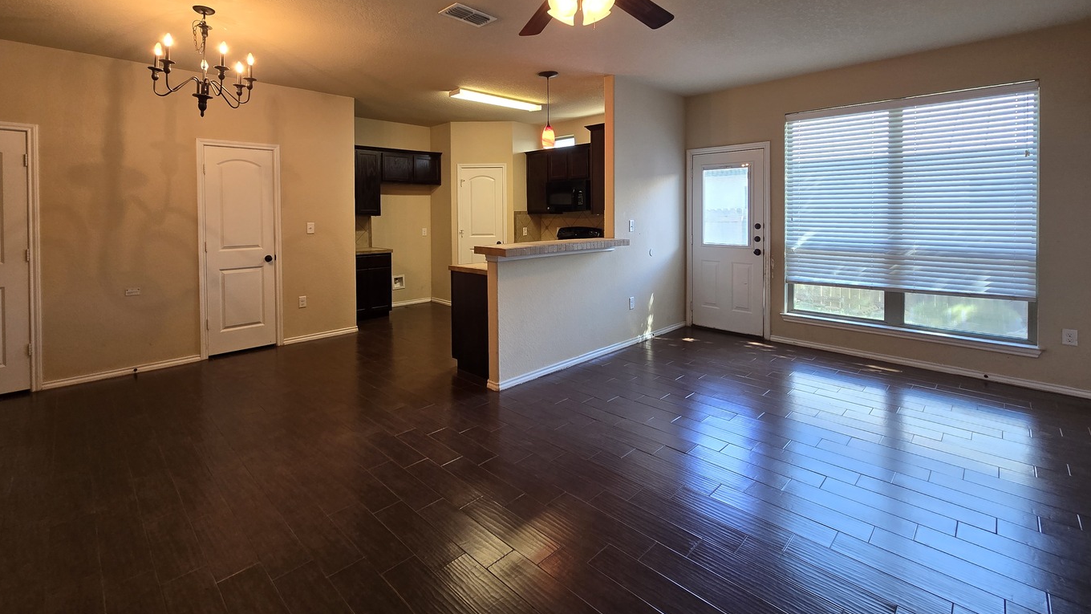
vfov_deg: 69.2
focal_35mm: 15
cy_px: 222
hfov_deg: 102.9
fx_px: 434
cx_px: 515
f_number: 2.2
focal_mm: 2.2
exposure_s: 1/60
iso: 125
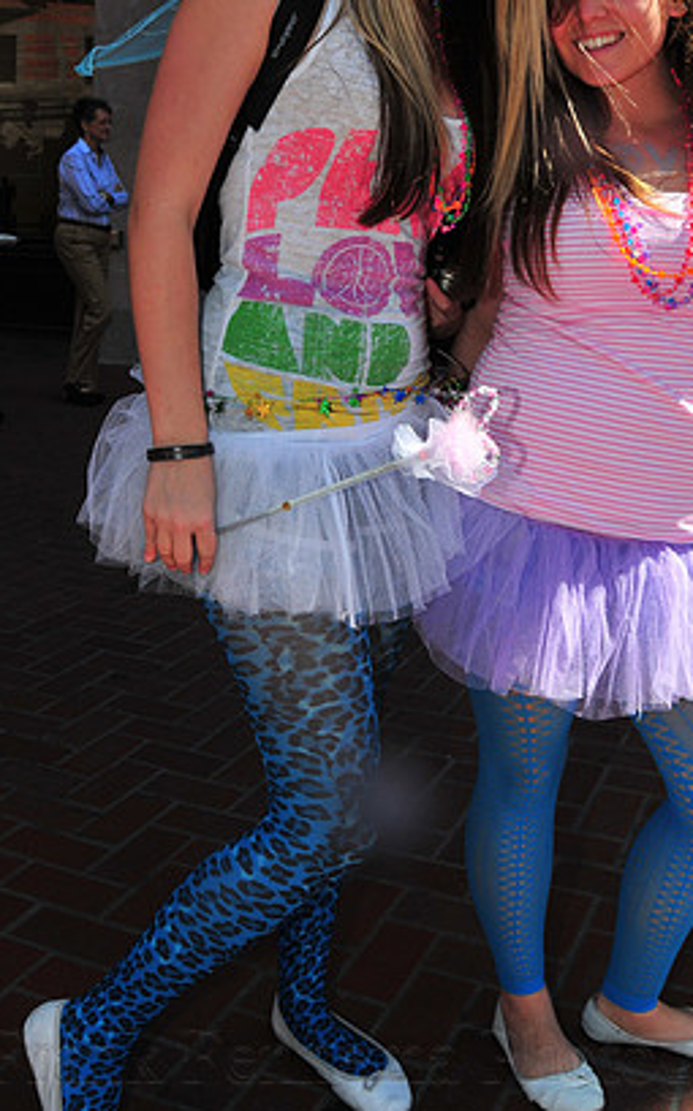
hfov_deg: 32.7
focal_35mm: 39
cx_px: 387
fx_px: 1181
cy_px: 394
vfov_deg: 49.7
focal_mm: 18
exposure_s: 1/250
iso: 200
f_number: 8
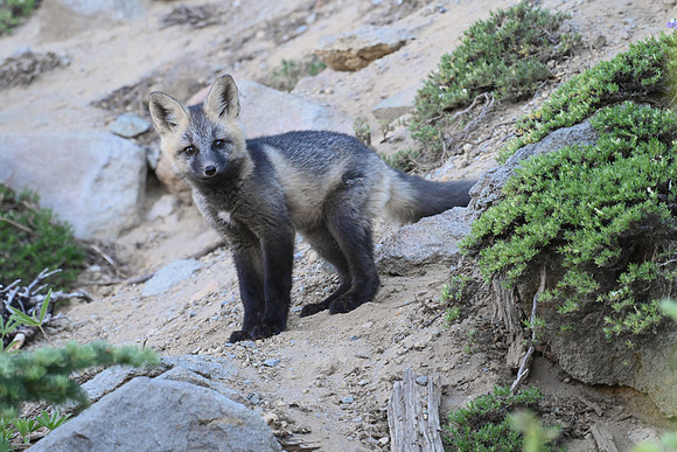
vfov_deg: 1.1
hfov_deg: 1.7
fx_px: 22571
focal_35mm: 1200
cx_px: 338
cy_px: 226
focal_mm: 1200
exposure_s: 1/250
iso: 6400
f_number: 13
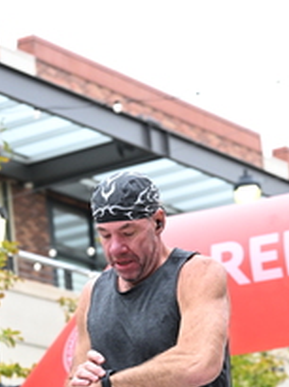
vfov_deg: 10.9
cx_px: 94
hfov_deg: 8.2
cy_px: 381
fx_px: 2021
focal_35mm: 181
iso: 2000
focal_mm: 70
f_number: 4
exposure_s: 1/640
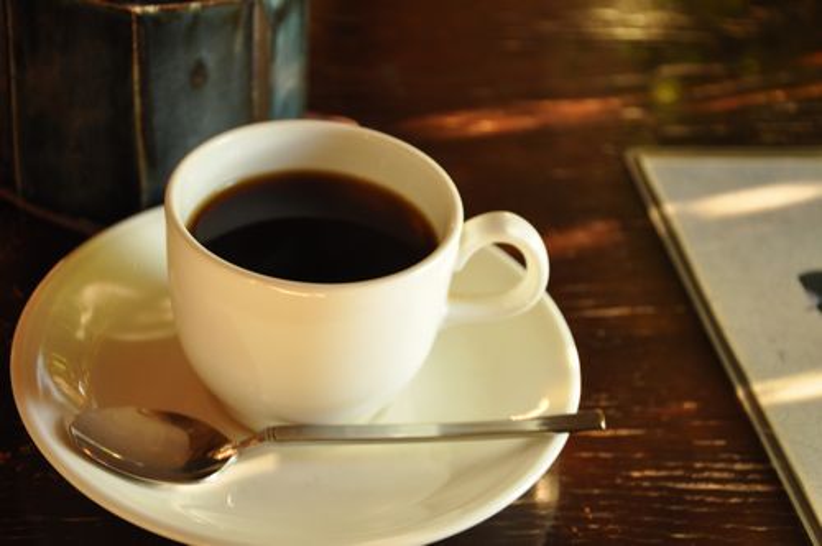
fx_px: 1642
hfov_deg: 28.1
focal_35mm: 72
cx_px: 411
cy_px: 273
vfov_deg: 18.9
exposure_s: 1/13
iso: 400
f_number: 5.6
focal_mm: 48
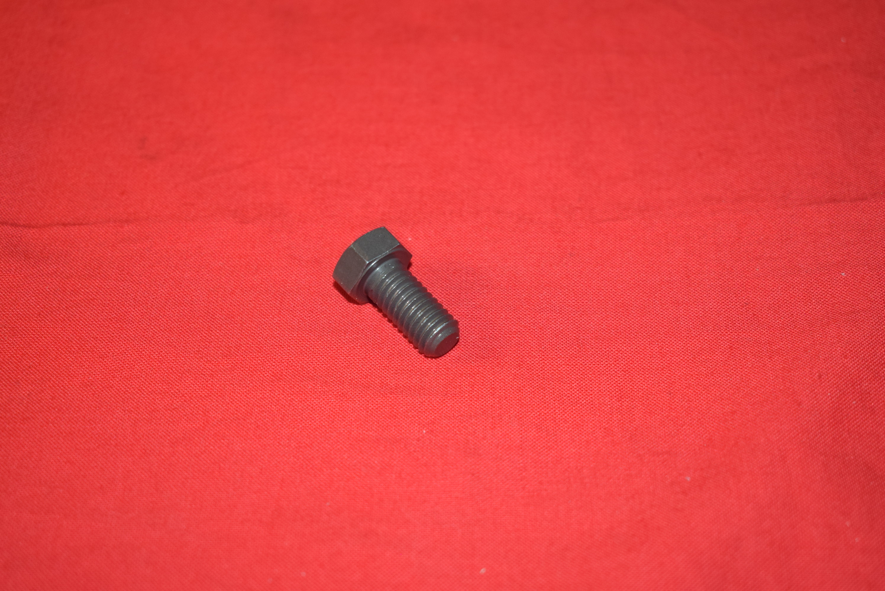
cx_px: 442
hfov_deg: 33.4
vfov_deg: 22.7
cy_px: 296
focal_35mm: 60
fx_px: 1476
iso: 800
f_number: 5
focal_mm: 40
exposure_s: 1/30
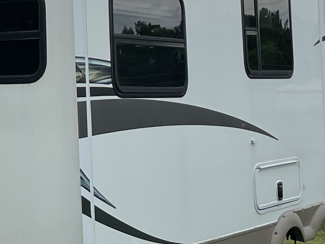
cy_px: 49
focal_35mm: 121
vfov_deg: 12.2
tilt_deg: +4.3
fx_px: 1136
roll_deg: +1.6
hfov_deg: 15.5
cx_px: -100
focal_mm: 4.2
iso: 32
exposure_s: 1/1595
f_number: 1.6
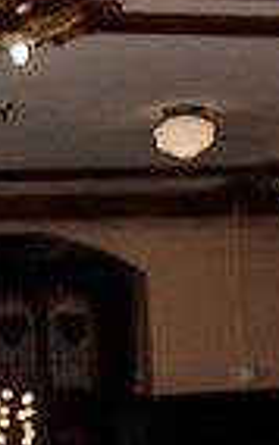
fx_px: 1955
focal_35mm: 161
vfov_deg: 12.4
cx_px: -107
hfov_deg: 8.0
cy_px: 655
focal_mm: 50
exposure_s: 1/160
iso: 400
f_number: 3.2
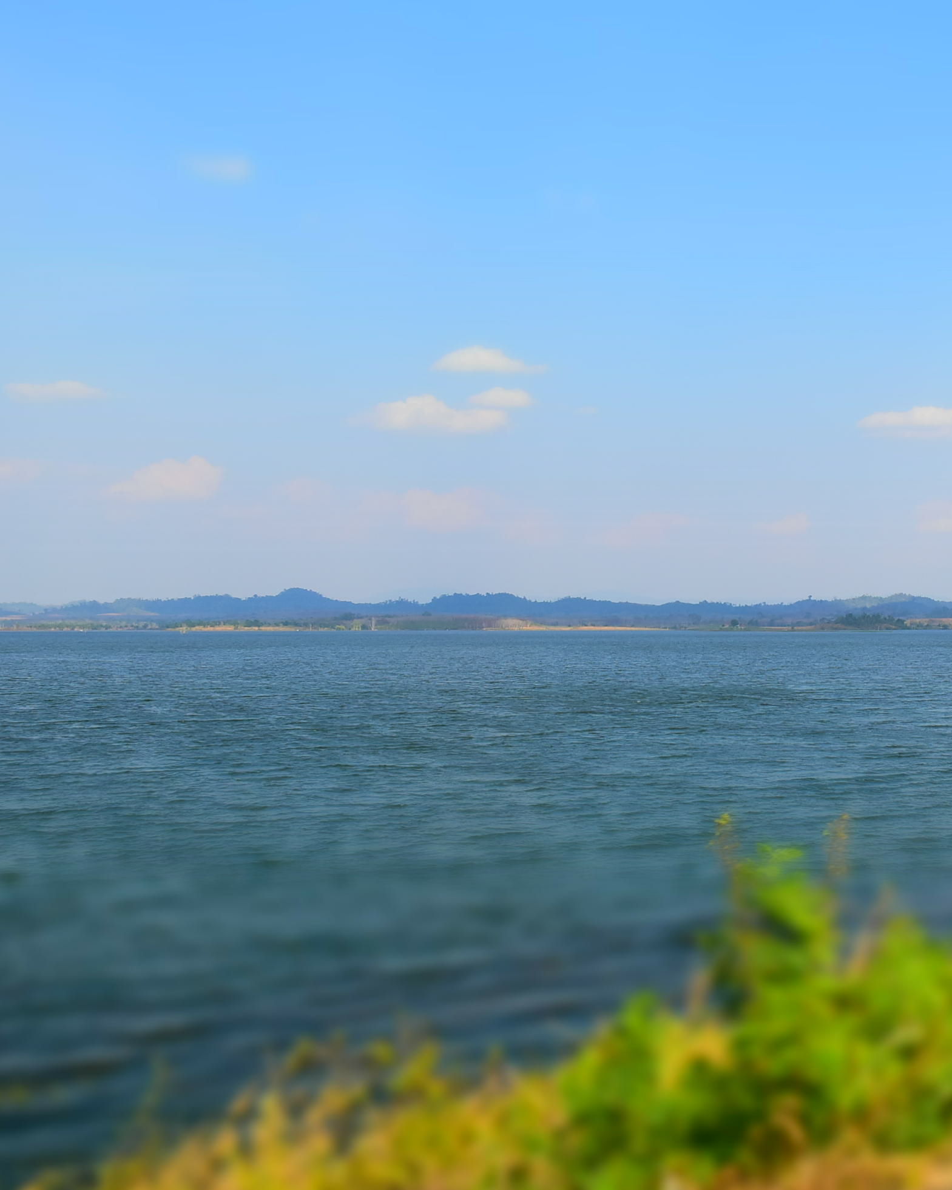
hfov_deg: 33.0
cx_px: 869
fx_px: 1514
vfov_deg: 42.9
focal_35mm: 43
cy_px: 587
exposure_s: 1/500
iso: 360
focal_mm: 20
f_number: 11
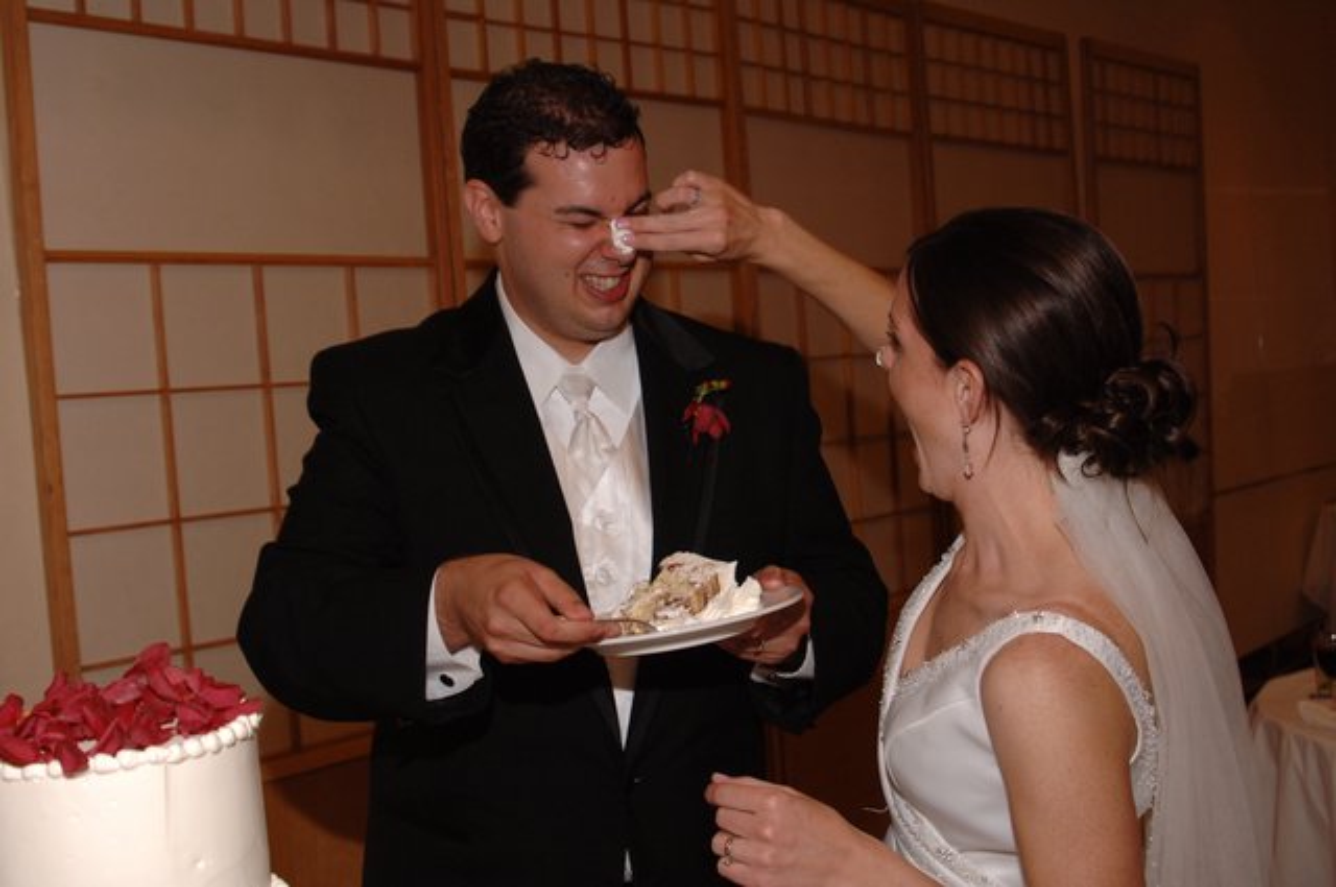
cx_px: 668
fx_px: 1668
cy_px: 444
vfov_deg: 29.8
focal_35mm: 45
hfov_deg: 43.7
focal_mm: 30
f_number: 5.6
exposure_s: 1/50
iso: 400
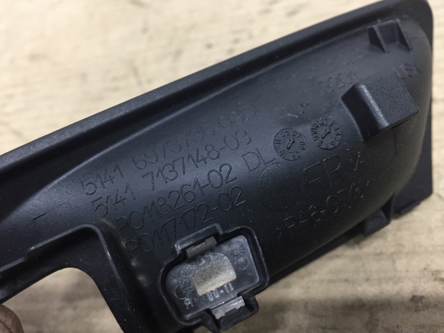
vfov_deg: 48.2
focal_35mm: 29
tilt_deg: -45.5
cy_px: 166
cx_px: 222
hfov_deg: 61.7
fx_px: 372
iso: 160
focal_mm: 4.15
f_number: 2.2
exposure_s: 1/33
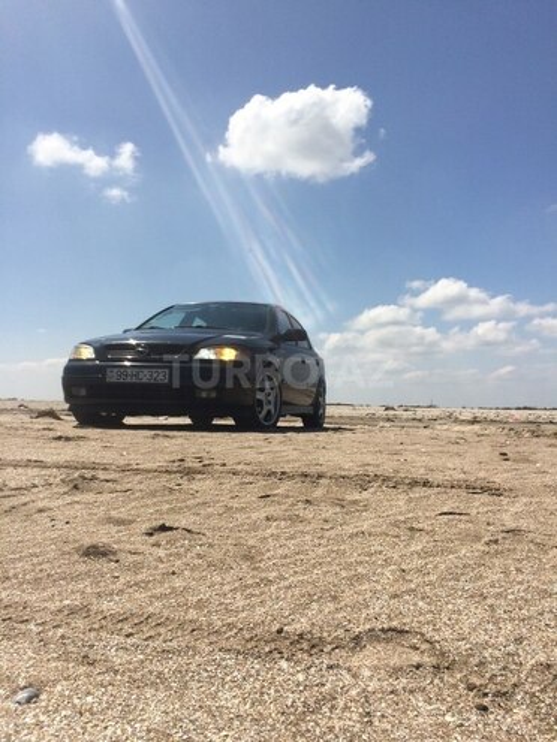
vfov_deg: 61.7
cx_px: 278
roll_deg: -0.9
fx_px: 622
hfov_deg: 48.2
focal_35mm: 29
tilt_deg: -1.4
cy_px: 371
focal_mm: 4.15
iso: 40
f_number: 2.2
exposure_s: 1/4566
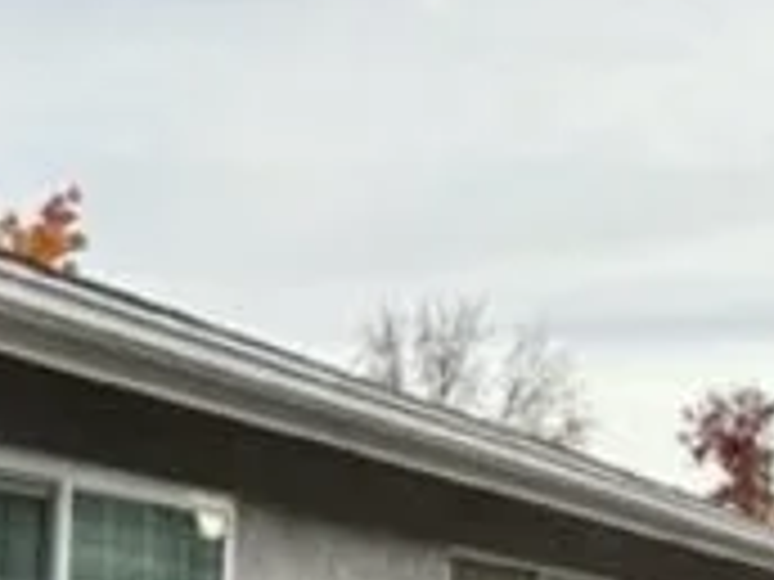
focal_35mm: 104
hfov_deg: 17.9
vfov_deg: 13.4
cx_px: -164
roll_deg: -1.8
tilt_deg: -5.2
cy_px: 881
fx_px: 2325
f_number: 1.78
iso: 80
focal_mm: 6.86
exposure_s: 1/2591
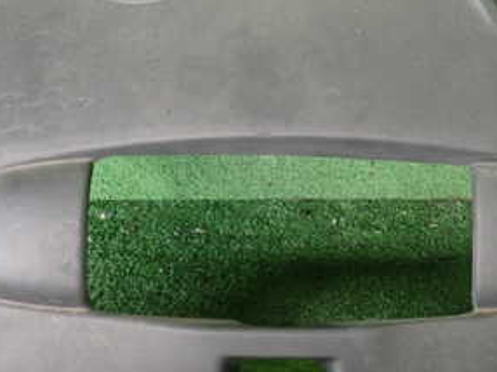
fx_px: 904
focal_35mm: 63
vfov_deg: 23.0
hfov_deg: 30.6
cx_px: 306
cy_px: 97
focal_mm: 5.4
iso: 500
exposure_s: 1/50
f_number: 2.3
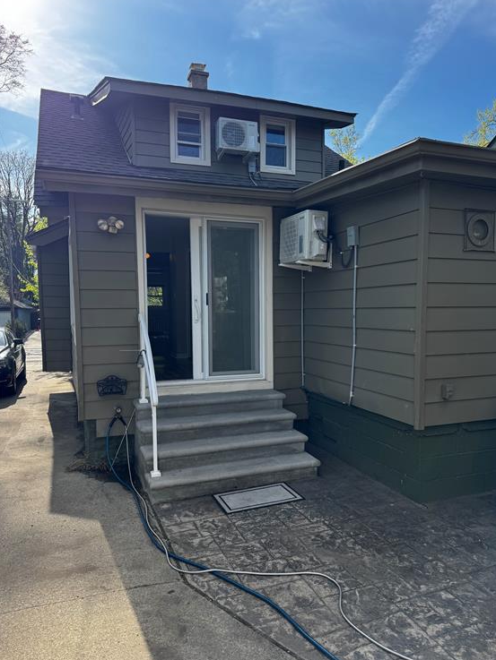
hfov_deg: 54.9
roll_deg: +0.0
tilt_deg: -2.7
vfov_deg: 69.4
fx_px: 477
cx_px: 256
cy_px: 337
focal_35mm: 25
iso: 80
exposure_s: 1/1721
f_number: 1.78
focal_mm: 6.76
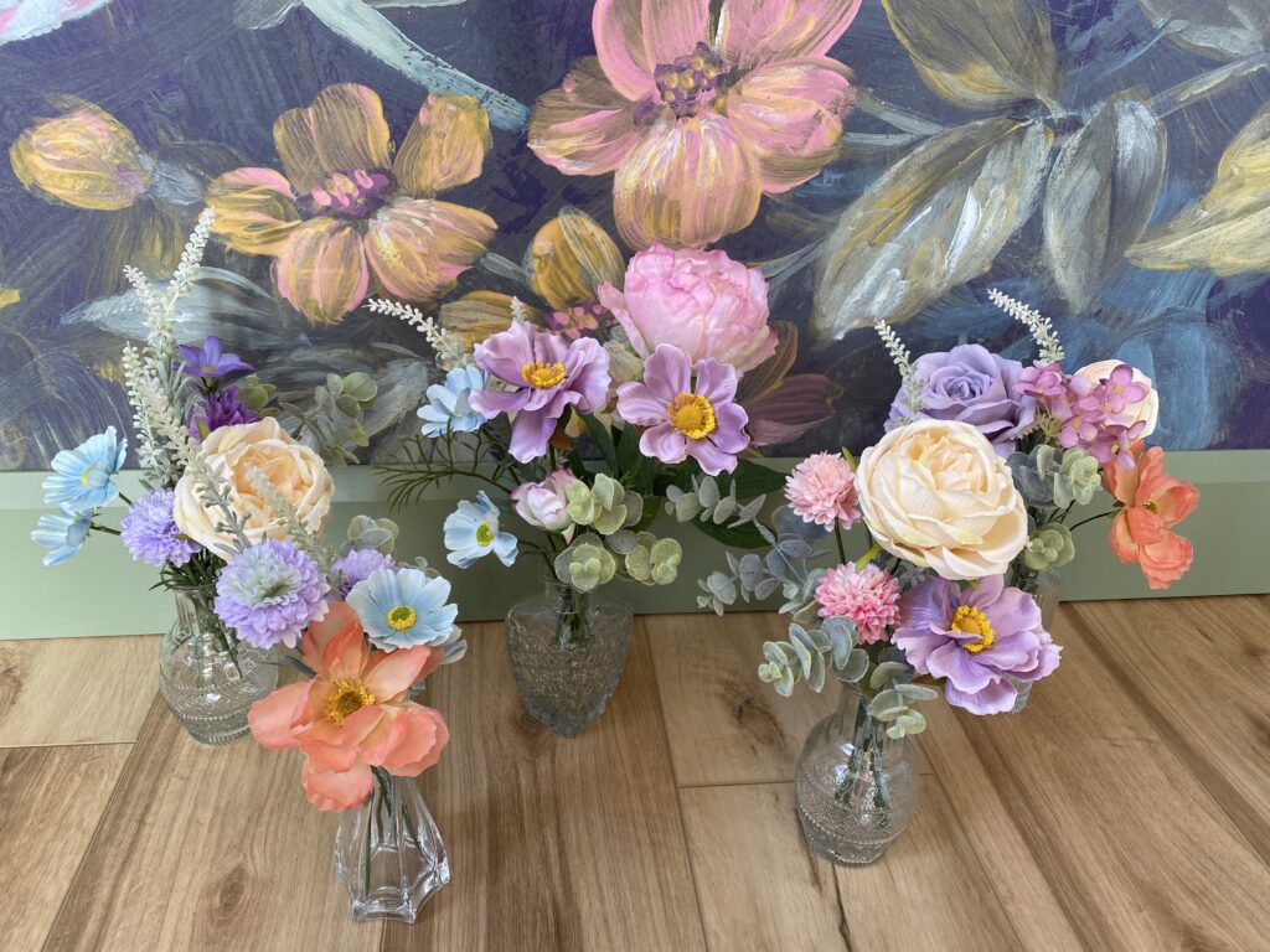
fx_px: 954
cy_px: 476
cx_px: 635
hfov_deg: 67.3
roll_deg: -3.2
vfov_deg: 53.1
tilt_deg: -28.5
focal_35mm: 26
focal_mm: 4.25
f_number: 1.8
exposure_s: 1/60
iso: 64
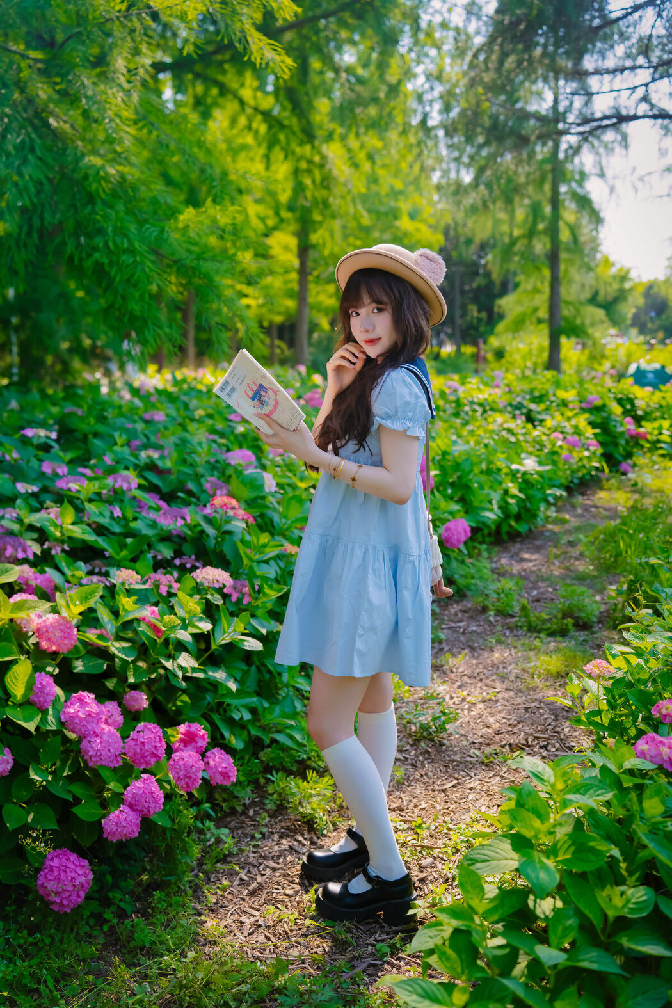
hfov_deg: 37.9
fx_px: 980
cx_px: 336
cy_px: 504
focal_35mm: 35
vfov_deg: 54.4
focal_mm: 35
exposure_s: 1/500
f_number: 2.8
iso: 100
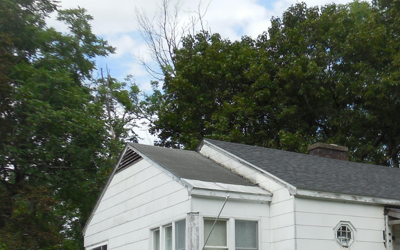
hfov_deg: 34.5
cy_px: 248
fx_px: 600
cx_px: 371
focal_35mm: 55
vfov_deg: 22.7
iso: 125
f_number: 3.1
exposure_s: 1/800
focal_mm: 4.5
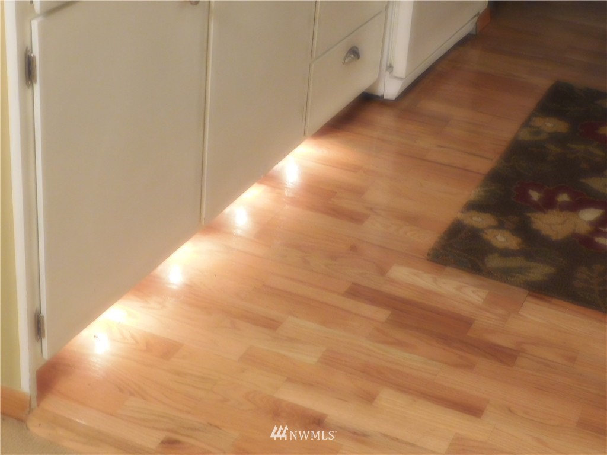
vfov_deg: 22.3
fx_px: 1157
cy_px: 228
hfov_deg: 29.4
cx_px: 304
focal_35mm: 66
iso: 560
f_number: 4.2
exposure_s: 1/8
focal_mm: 11.7
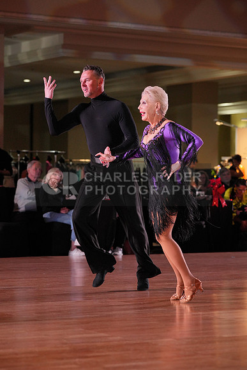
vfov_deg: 18.1
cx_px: 124
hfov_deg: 12.1
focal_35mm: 113
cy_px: 185
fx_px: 1162
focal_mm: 113
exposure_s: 1/500
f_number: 4
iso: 2000
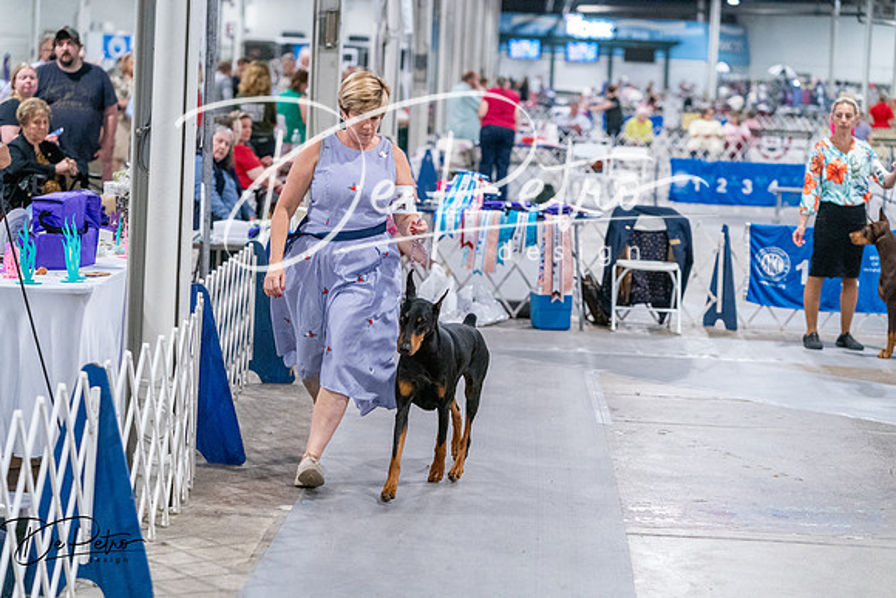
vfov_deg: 14.4
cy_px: 299
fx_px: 2365
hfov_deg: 21.5
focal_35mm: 95
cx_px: 448
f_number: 3.2
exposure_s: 1/320
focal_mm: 95
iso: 6400
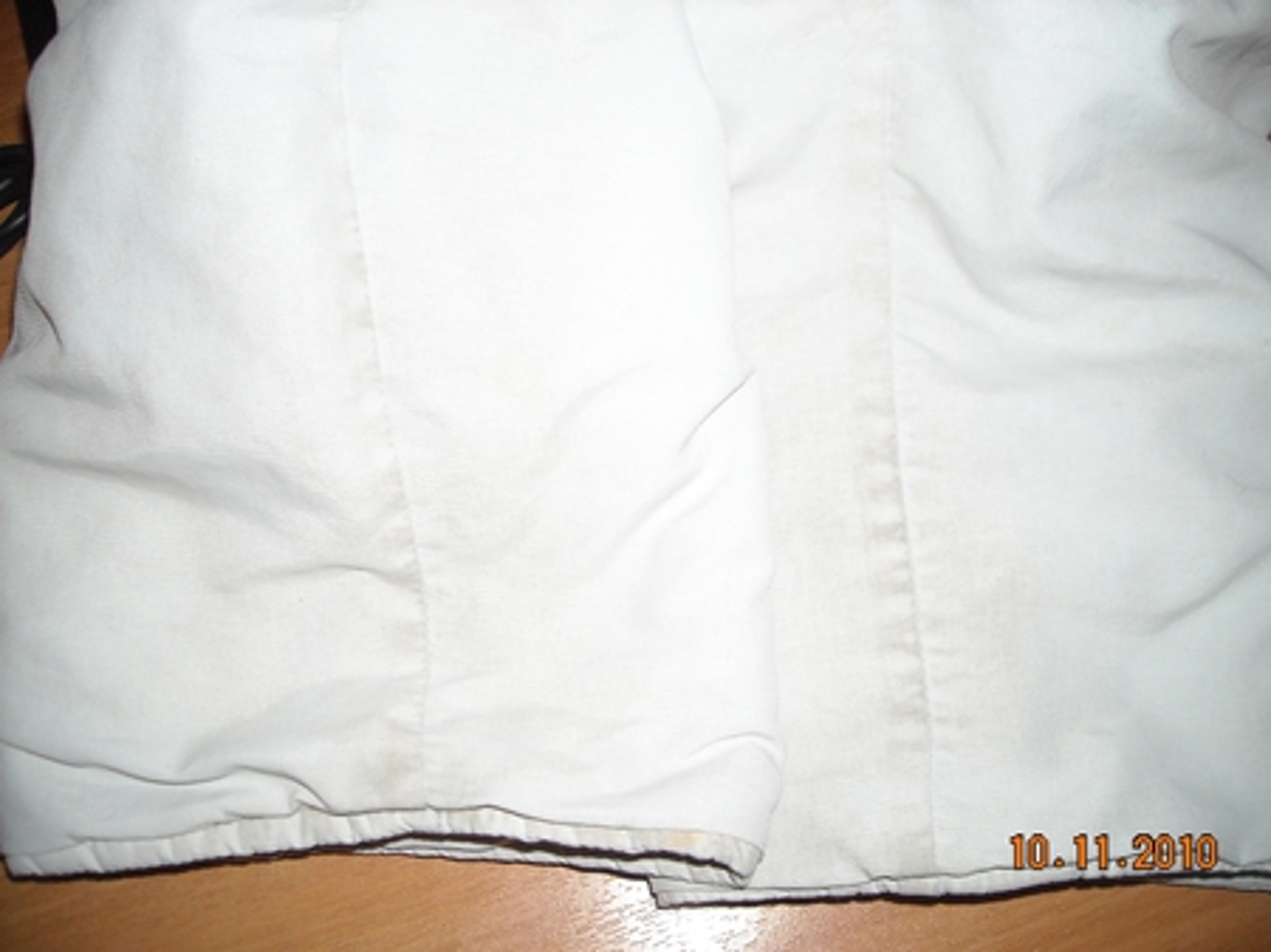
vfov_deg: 40.7
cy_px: 476
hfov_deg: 52.7
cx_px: 636
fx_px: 1284
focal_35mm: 35
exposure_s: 1/60
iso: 200
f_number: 2.8
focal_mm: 5.7
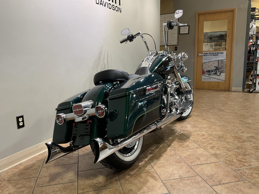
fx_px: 217
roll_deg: +1.3
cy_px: 97
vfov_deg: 48.2
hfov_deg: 61.7
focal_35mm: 29
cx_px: 130
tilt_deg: -10.0
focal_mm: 3
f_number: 1.8
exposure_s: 1/60
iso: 64
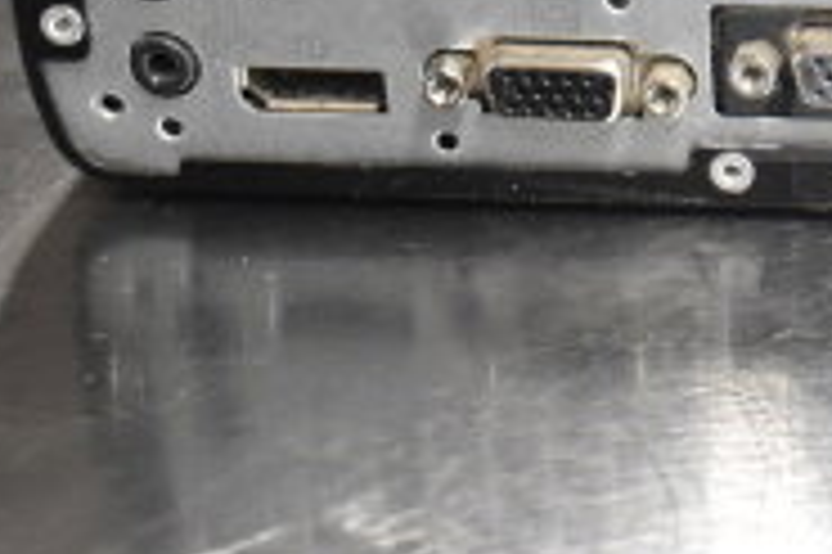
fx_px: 2748
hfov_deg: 15.9
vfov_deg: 11.2
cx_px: 1228
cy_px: -196
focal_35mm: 119
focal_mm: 24
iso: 3600
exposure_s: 1/40
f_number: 4
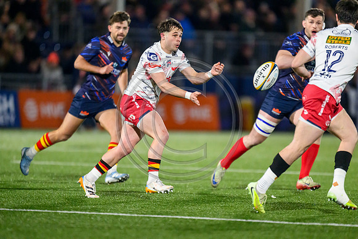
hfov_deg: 3.7
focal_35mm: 560
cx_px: 179
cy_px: 120
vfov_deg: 2.5
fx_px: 5570
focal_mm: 560
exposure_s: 1/1250
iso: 10000
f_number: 4
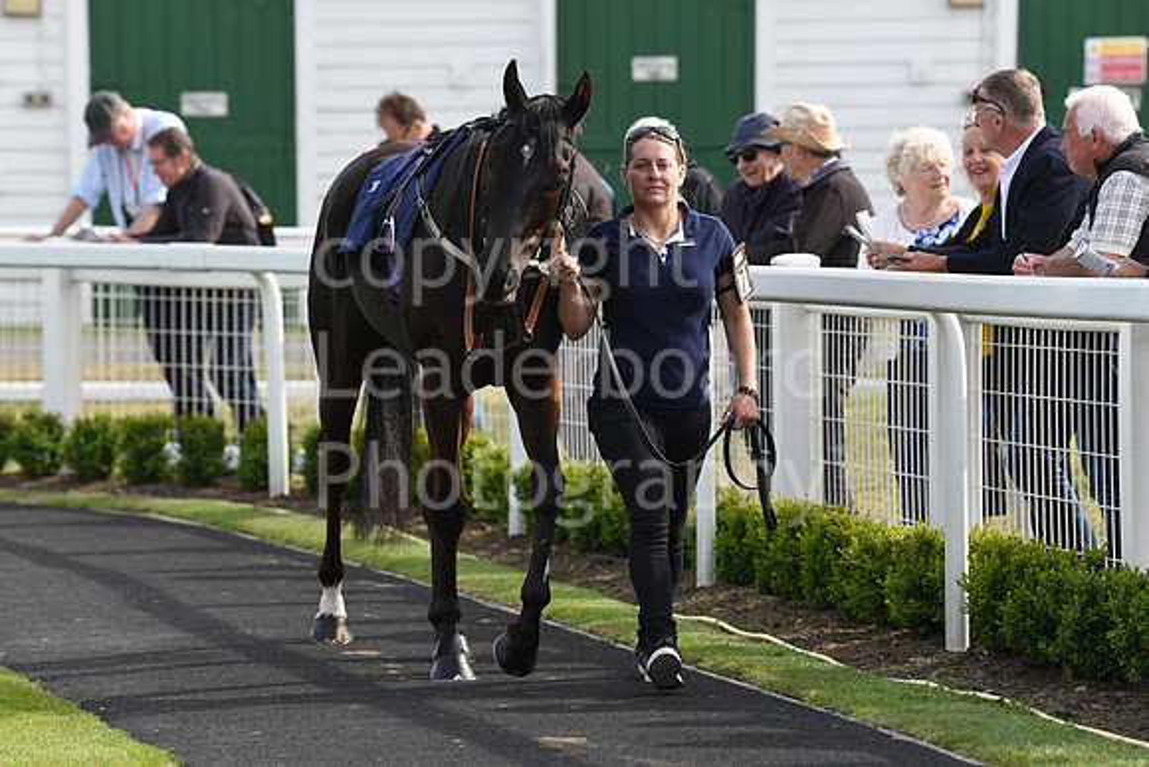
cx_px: 574
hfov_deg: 10.3
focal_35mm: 200
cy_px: 384
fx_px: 6385
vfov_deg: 6.9
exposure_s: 1/1000
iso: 400
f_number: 5.6
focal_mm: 200
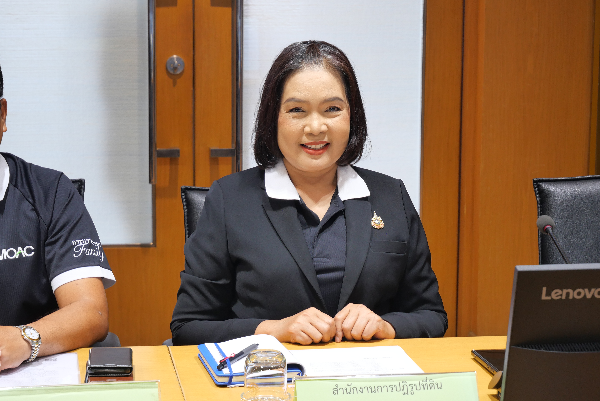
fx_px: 1684
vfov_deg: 13.6
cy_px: 200
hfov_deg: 20.2
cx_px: 300
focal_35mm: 101
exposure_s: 1/10
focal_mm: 49
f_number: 5.6
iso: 400
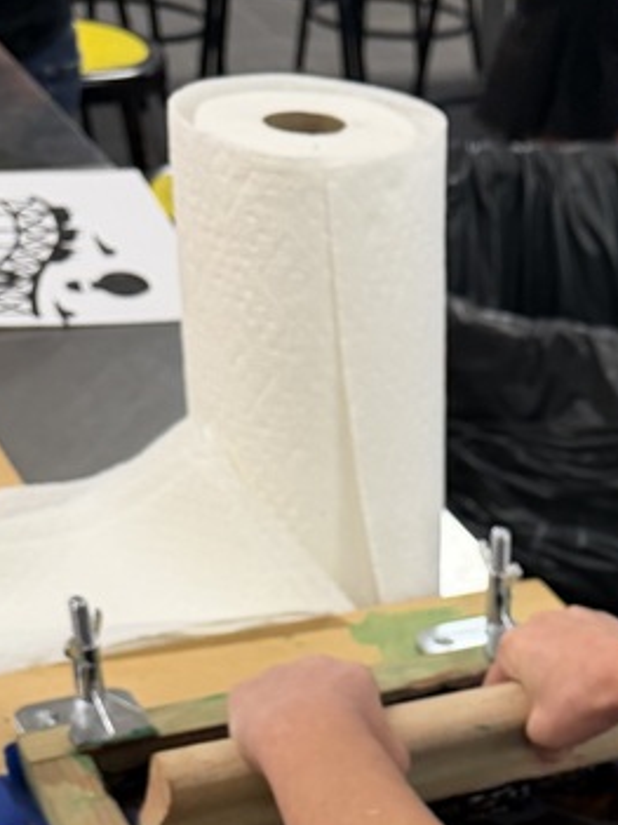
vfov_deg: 25.7
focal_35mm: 70
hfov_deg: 20.0
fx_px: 1667
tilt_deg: -38.0
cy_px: 912
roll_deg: -7.2
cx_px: 691
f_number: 1.78
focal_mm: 6.76
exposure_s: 1/60
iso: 250
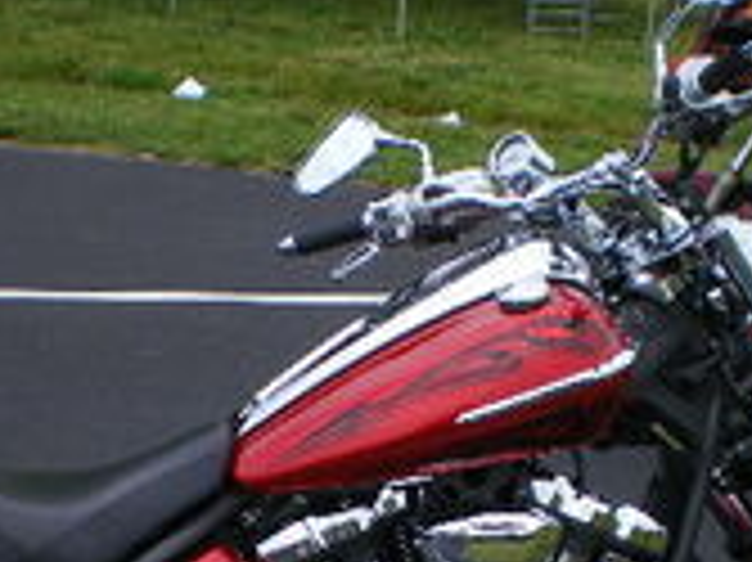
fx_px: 1975
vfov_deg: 16.0
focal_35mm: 91
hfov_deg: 21.5
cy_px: 486
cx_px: 270
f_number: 4.6
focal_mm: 6.3
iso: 64
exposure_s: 1/250
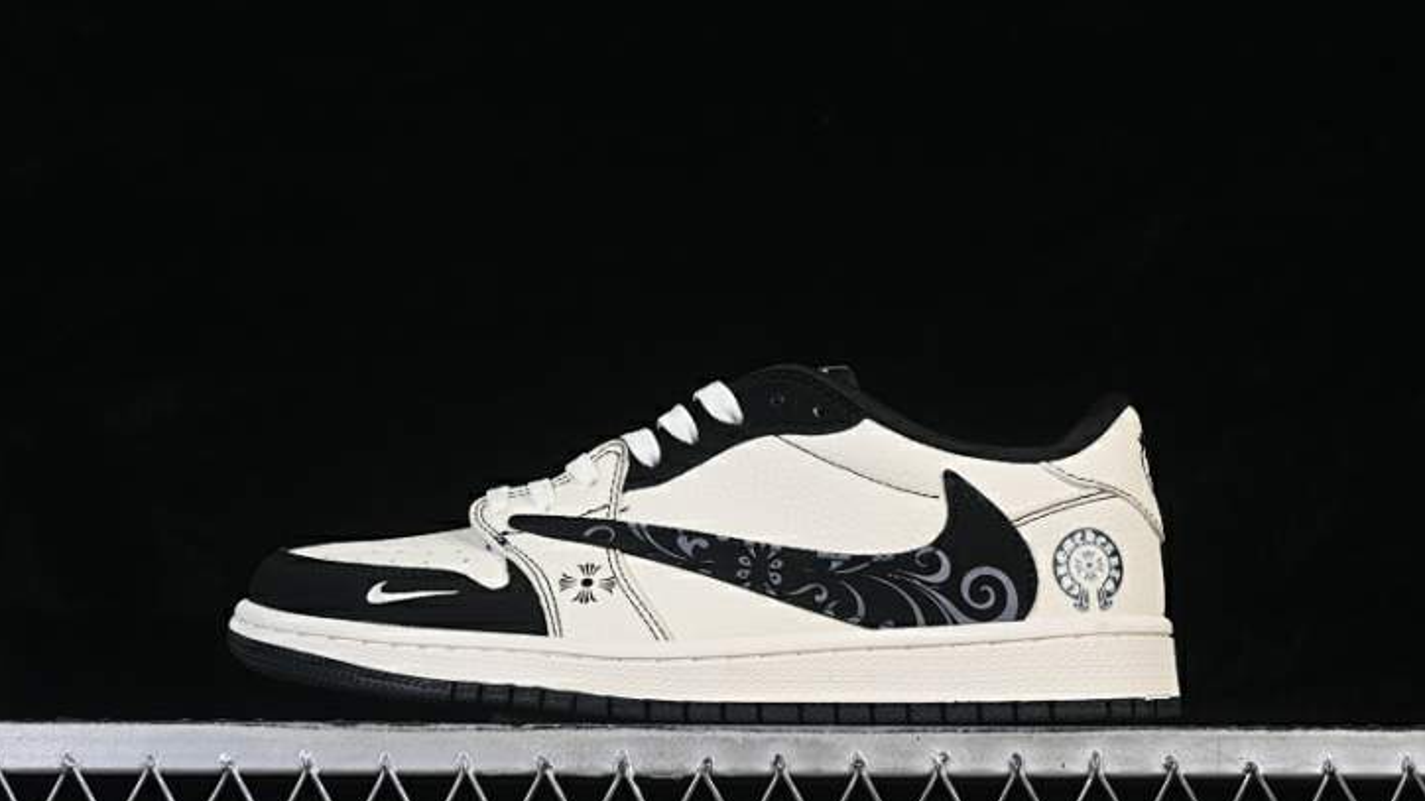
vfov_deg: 15.9
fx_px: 2871
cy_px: 425
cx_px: 712
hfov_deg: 27.9
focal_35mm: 76
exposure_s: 1/80
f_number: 8
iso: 160
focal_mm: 48
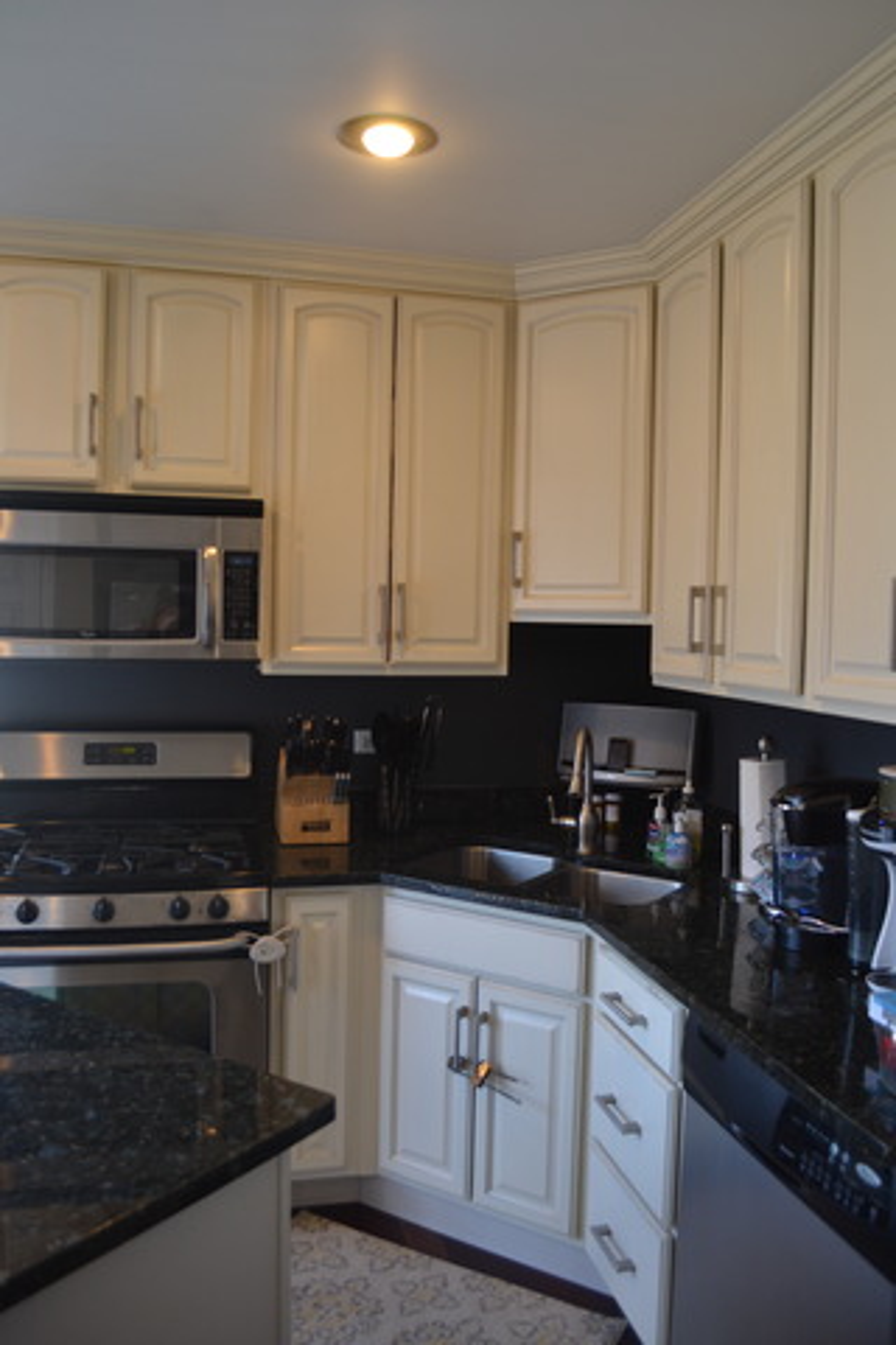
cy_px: 672
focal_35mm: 27
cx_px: 448
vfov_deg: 67.4
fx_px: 1008
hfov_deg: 47.9
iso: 450
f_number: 3.5
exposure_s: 1/60
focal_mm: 18
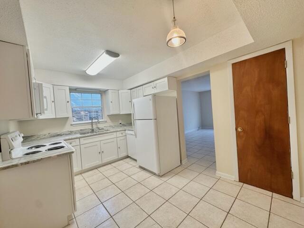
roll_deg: +3.9
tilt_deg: -1.3
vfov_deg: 85.7
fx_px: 123
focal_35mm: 14
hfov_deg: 102.1
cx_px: 152
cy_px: 114
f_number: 2.2
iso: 100
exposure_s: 1/120
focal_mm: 2.22
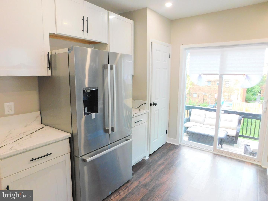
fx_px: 178
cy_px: 100
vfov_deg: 58.9
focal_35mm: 23
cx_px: 134
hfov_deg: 73.9
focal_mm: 4
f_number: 3
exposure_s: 1/30
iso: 180
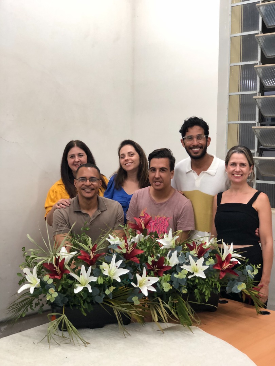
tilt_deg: -5.8
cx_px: 138
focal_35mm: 52
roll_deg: +0.1
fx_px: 551
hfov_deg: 28.0
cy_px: 183
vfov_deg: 36.8
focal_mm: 6
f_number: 2.4
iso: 100
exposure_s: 1/40
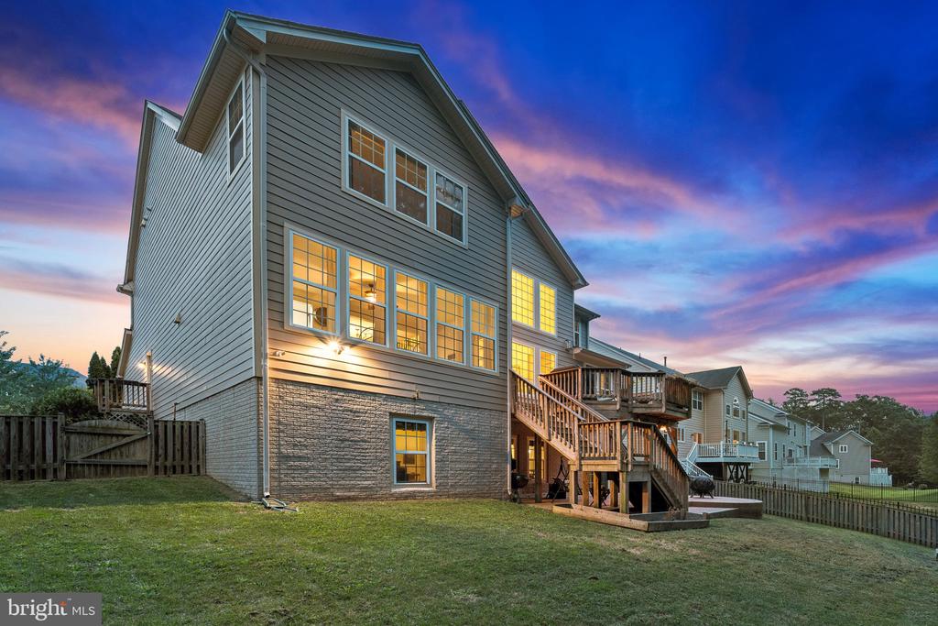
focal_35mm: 16
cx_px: 469
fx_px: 430
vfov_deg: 72.1
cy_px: 313
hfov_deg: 95.0
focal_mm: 16.5
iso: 125
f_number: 6.3
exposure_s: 1.3
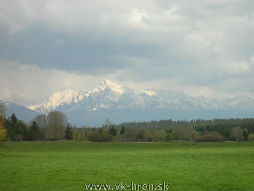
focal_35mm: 108
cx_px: 127
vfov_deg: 13.7
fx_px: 792
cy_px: 96
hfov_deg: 18.2
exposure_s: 1/449
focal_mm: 14.1
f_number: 4.7
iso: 100
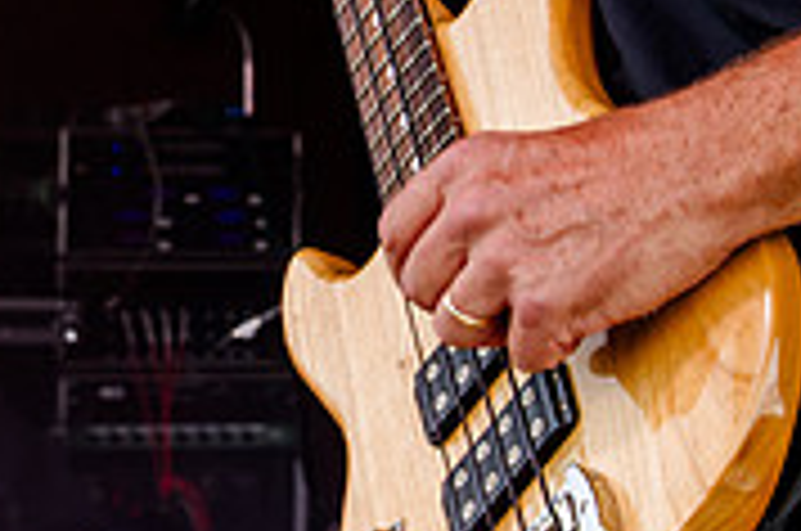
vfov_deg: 5.7
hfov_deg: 8.6
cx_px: 158
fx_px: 5286
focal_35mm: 238
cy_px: 162
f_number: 10
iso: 320
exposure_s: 1/60
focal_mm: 70
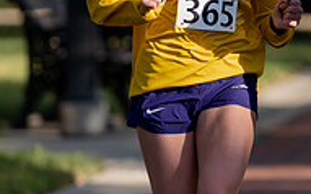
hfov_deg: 2.3
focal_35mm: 929
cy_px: -64
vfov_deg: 1.4
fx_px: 7867
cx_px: 433
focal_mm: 300
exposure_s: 1/500
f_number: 4.5
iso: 200
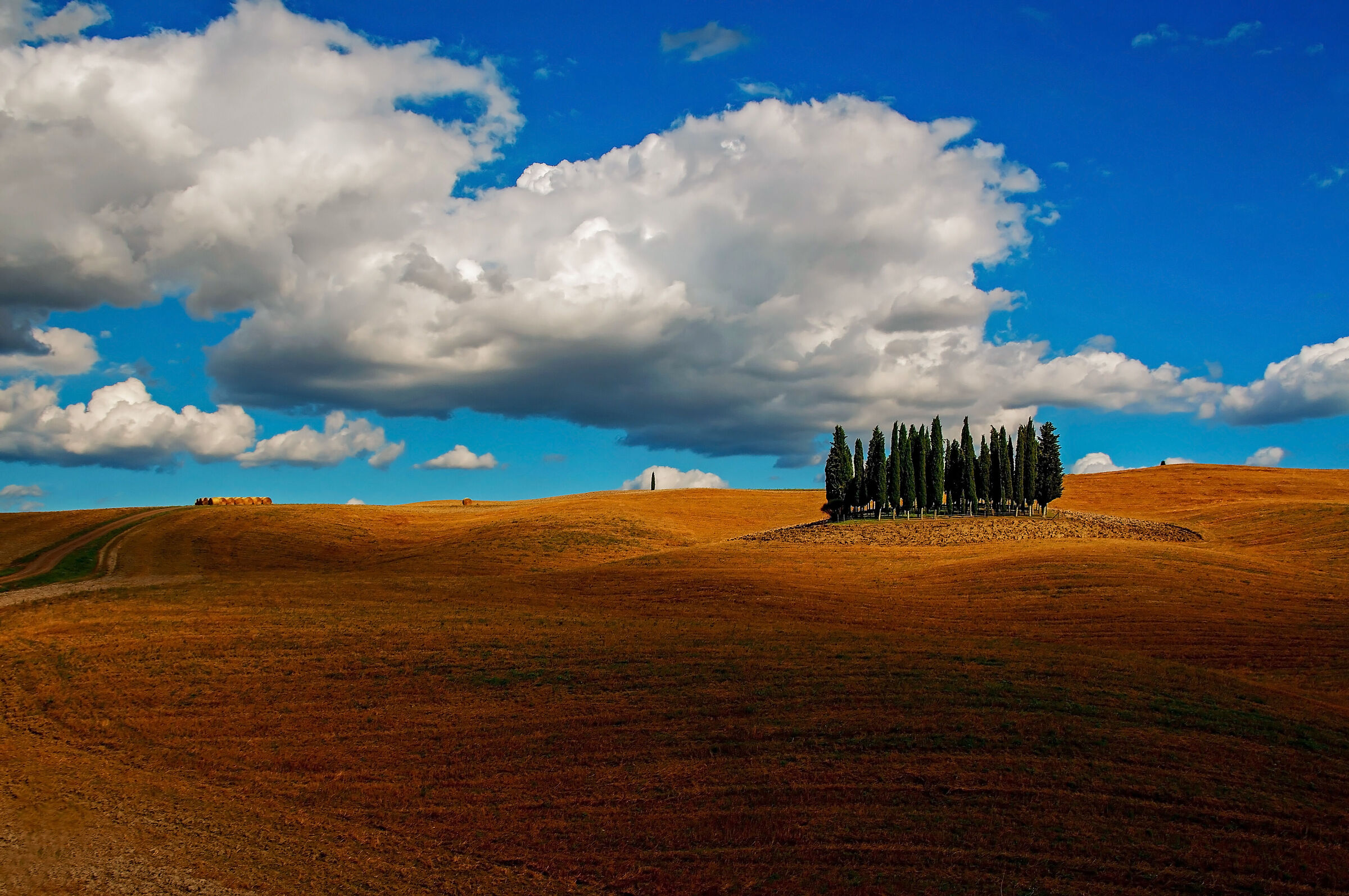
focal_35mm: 36
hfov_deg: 53.2
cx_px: 674
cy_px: 448
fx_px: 1347
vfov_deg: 36.8
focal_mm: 24
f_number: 13
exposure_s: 1/200
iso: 100
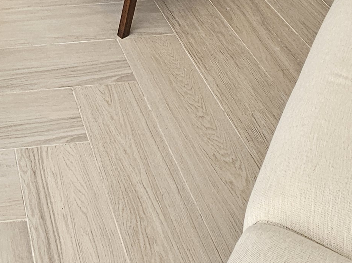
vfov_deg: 17.5
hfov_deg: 31.2
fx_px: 569
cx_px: -20
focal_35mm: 56
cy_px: -278
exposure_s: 1/120
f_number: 2.2
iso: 64
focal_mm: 2.2
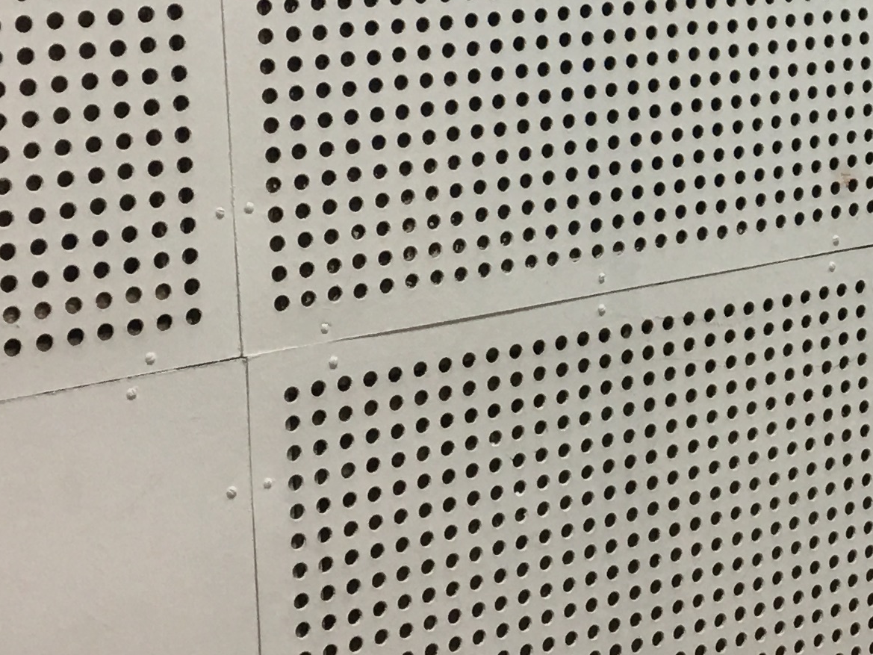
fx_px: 2522
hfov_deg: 18.6
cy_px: -7
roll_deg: +3.0
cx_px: 1058
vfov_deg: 14.5
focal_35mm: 100
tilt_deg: -0.3
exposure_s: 1/30
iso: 32
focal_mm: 4.15
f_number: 2.2
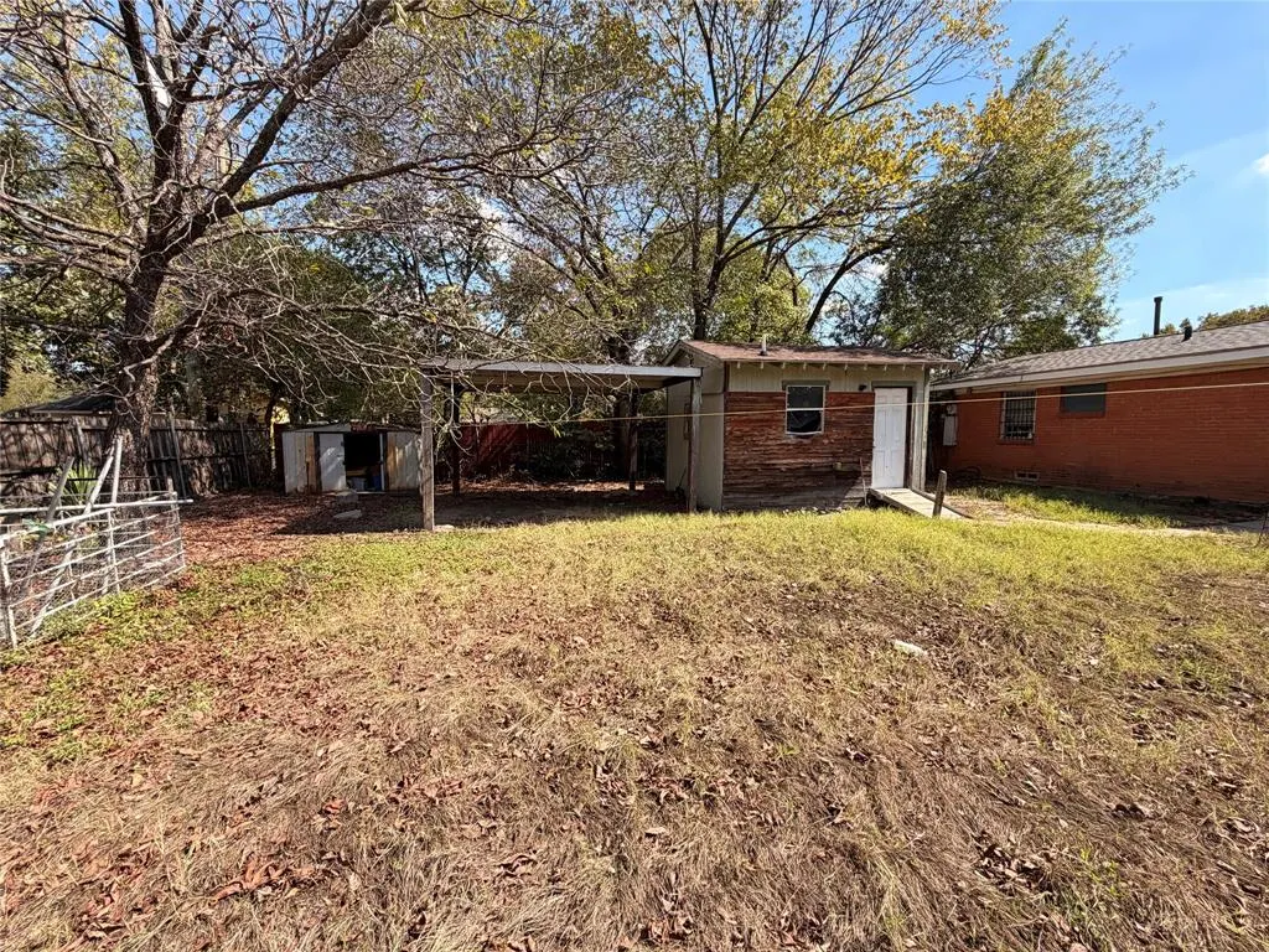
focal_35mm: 14
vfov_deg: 85.7
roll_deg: -0.1
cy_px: 476
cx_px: 634
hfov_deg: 102.1
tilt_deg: -5.1
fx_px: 513
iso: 40
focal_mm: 2.22
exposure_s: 1/709
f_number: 2.2
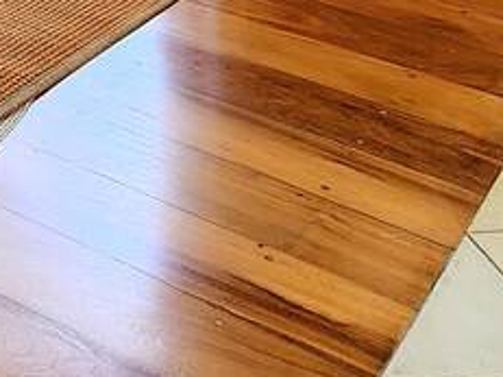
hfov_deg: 21.9
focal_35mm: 81
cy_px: -549
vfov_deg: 13.2
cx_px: -133
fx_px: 1176
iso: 64
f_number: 2.2
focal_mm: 2.2
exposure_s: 1/120
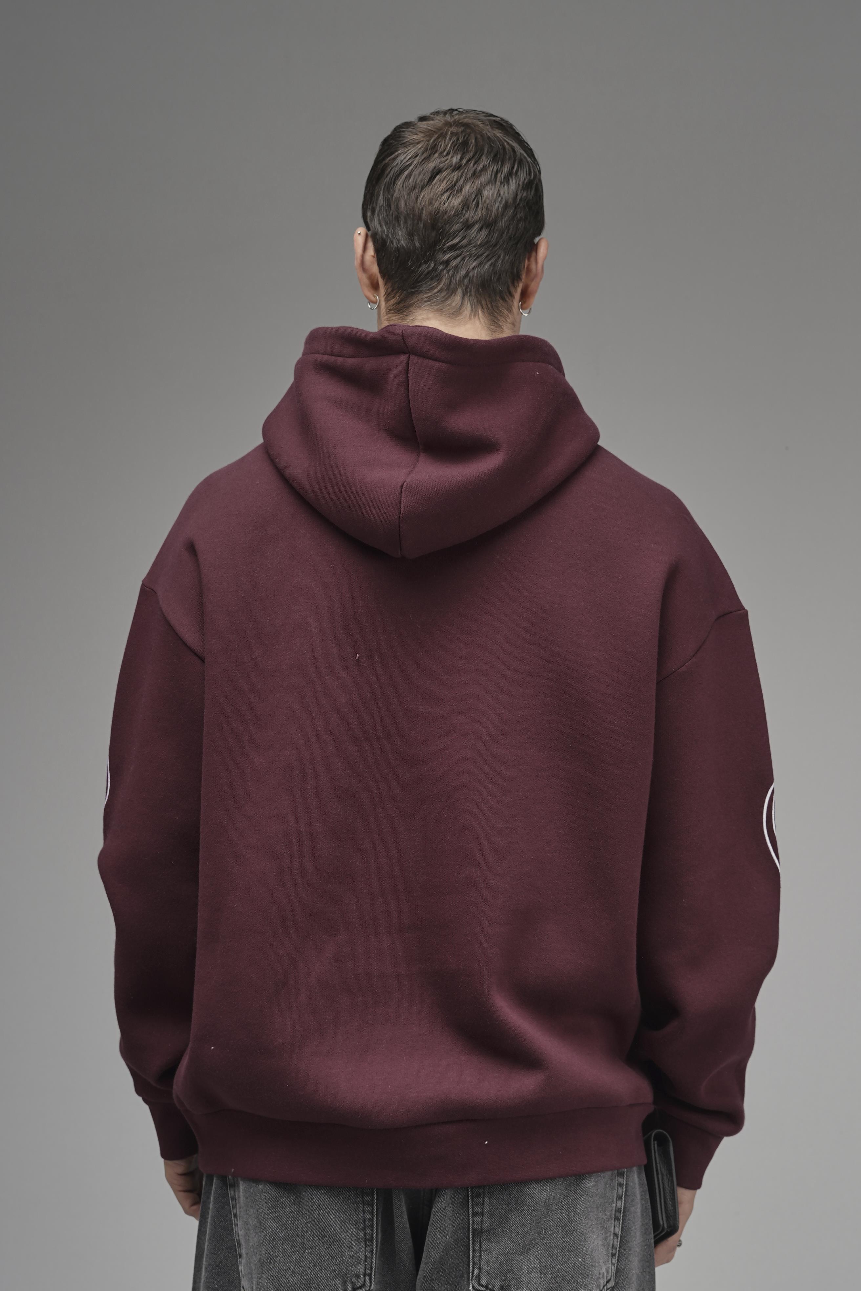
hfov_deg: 18.2
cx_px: 430
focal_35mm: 75
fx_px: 2690
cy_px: 646
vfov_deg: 27.0
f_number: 7.1
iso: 64
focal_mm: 50
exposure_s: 1/125
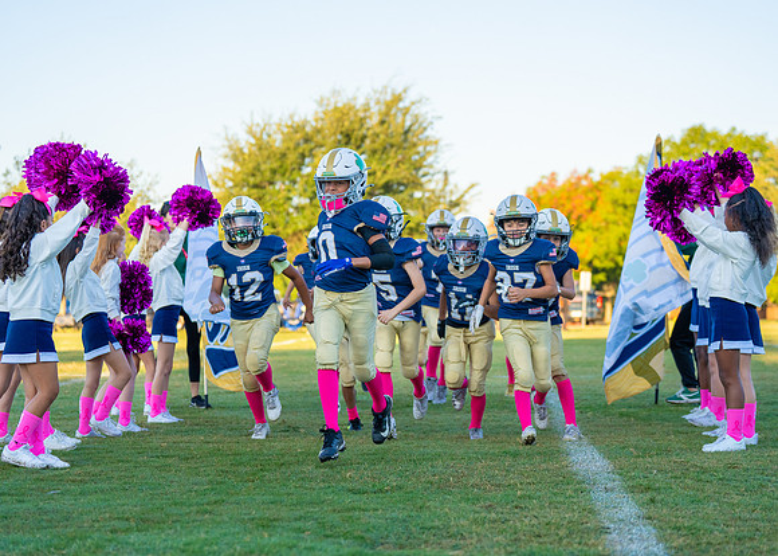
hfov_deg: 24.6
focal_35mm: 81
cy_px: 283
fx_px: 1784
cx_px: 414
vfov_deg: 17.7
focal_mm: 70
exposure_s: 1/2500
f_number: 2.8
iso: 640
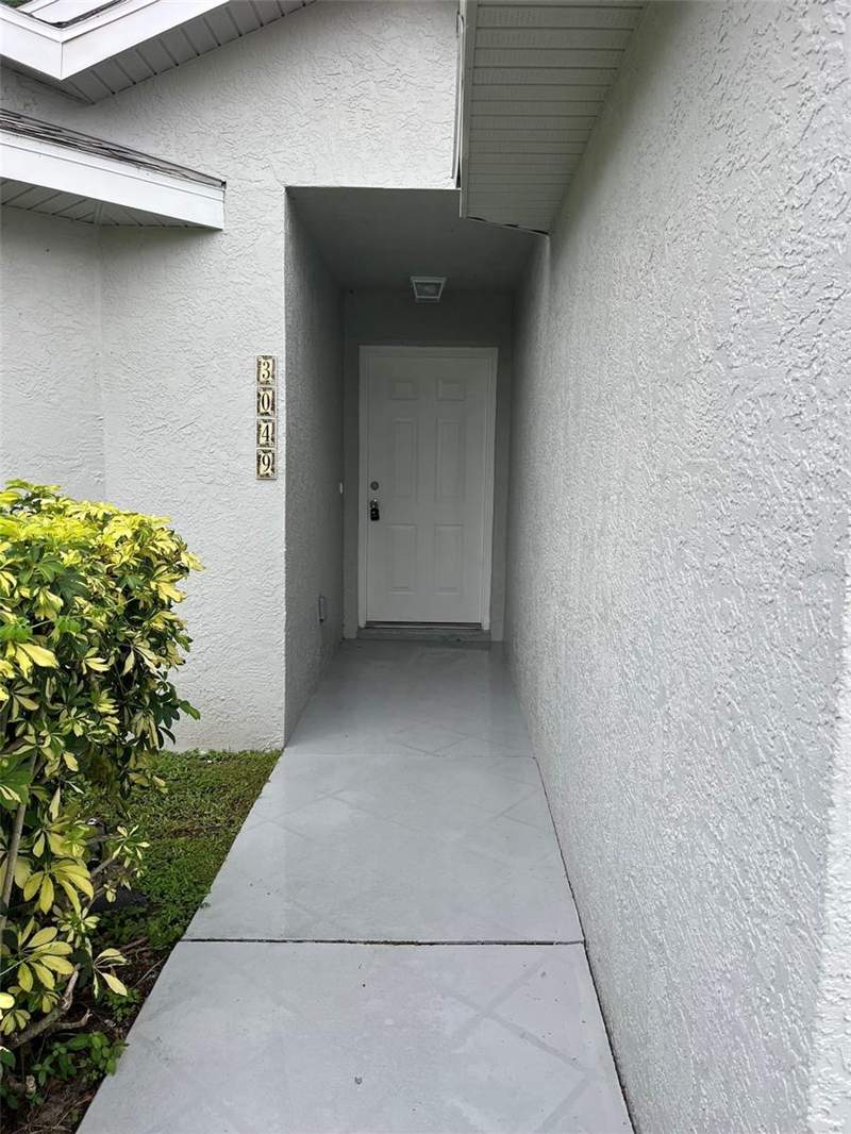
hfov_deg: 53.1
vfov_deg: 67.3
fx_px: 852
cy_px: 567
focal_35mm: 26
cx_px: 426
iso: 50
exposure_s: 1/810
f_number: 1.6
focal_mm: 5.1
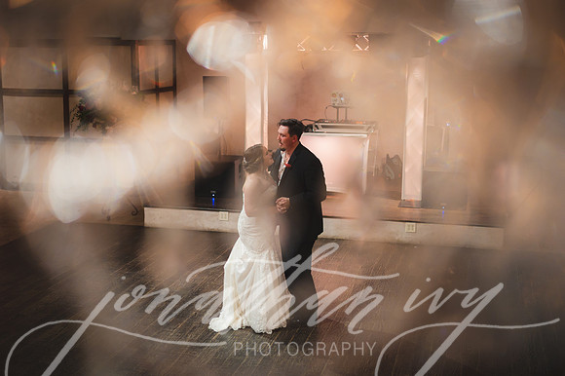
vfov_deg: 26.0
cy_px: 188
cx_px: 276
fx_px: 814
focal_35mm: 52
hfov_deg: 38.3
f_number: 2
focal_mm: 50
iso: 2000
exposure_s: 1/160
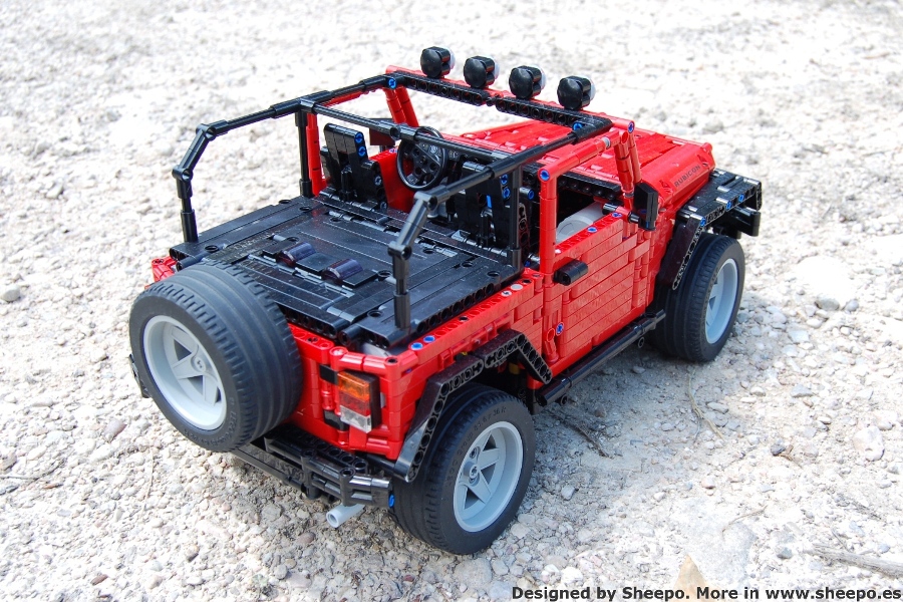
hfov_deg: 49.6
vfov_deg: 34.2
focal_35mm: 39
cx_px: 452
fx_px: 978
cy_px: 301
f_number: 5.6
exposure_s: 1/100
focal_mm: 26
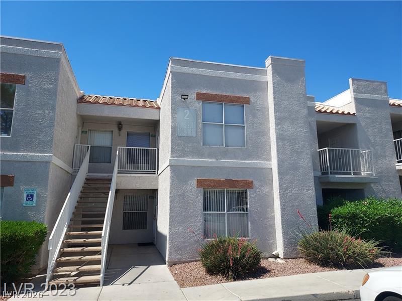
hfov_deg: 71.6
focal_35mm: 24
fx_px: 279
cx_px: 201
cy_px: 150
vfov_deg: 56.8
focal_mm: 4.6
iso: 40
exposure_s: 1/1167
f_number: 1.8
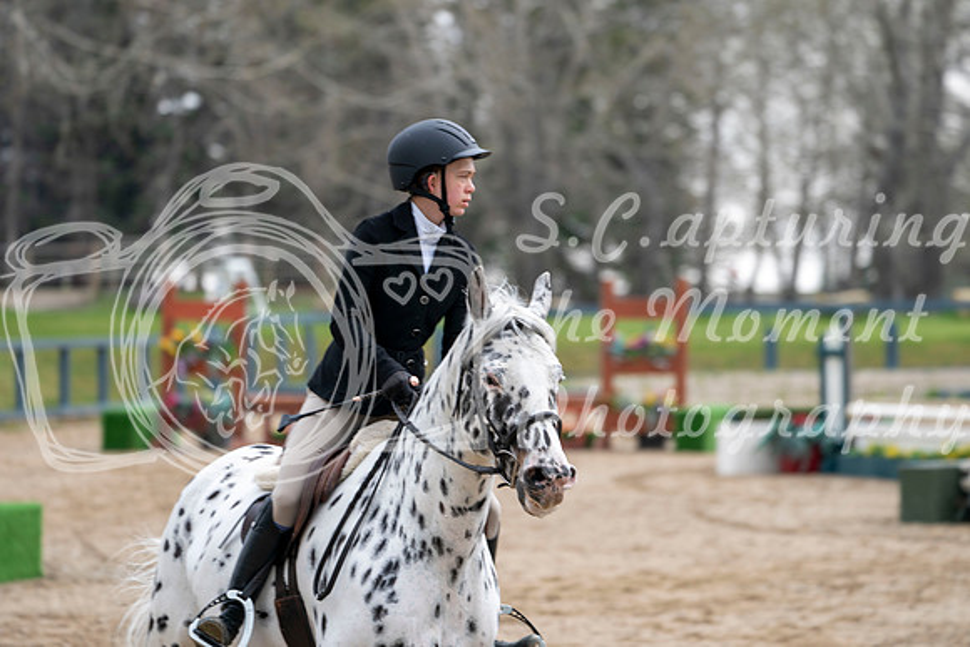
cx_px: 485
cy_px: 324
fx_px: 6252
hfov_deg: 8.9
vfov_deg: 5.9
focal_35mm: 232
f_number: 5.6
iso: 125
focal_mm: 232
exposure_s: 1/250
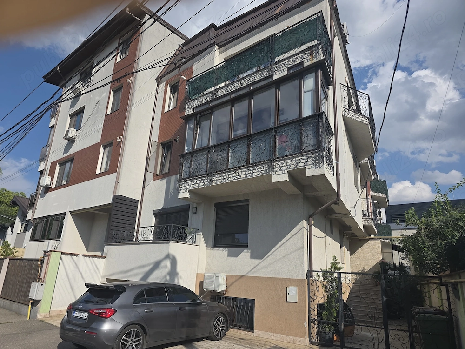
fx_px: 309
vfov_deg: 58.9
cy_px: 174
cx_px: 232
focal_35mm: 23
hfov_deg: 73.9
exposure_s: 1/1160
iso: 12
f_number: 1.7
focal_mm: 6.3
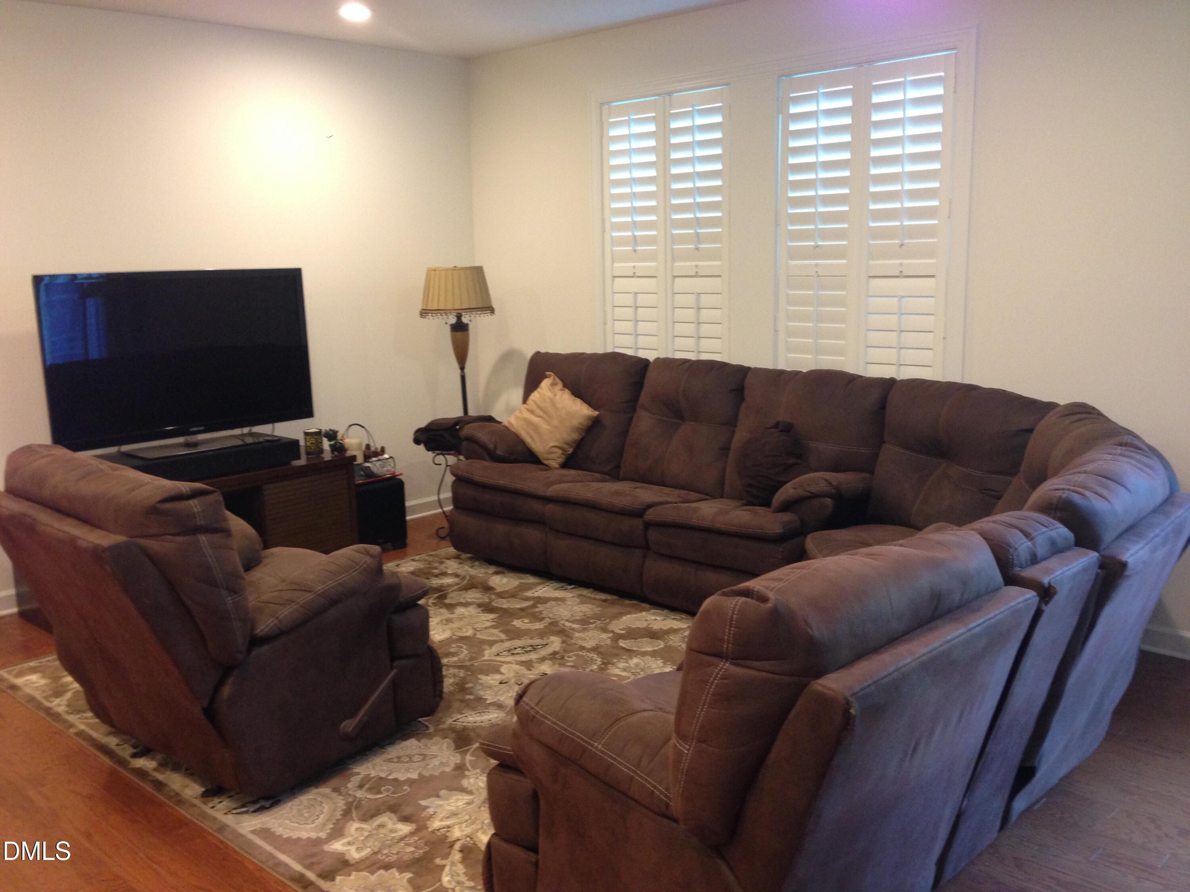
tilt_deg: -6.7
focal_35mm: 33
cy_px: 446
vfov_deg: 42.9
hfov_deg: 55.4
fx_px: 1134
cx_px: 595
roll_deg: +2.2
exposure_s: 1/20
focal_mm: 4.12
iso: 160
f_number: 2.4
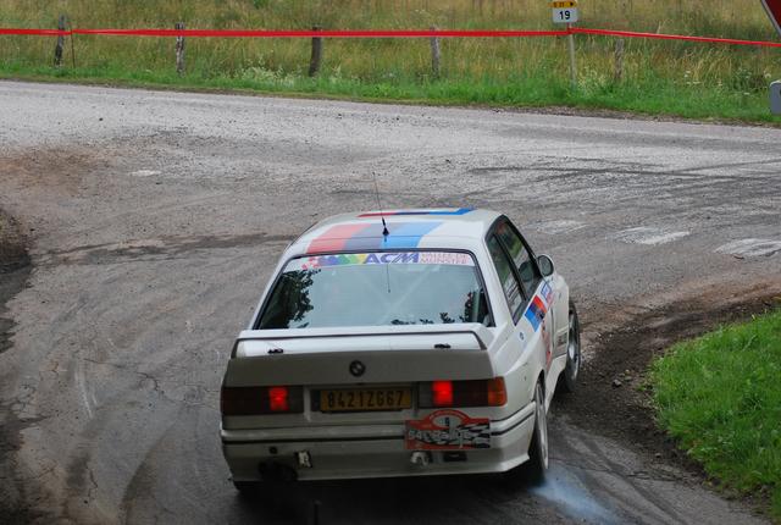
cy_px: 262
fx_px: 2446
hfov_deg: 18.1
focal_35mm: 112
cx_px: 390
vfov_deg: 12.2
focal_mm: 75
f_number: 4.5
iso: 320
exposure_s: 1/500
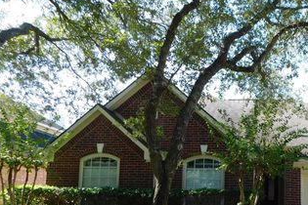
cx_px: 242
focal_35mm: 38
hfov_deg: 48.2
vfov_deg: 33.9
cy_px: 168
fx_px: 325
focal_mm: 4
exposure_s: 1/250
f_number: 3
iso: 125
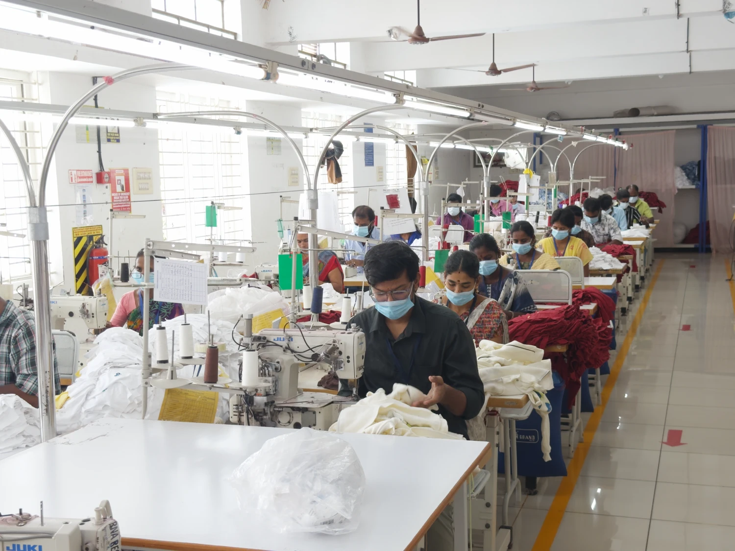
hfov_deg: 39.7
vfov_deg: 30.3
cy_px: 276
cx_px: 368
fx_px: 1019
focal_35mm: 48
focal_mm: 6.86
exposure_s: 1/137
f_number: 1.78
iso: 50
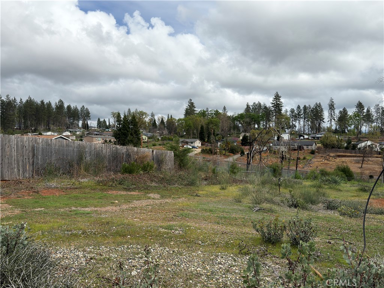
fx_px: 388
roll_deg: +0.2
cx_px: 192
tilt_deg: +0.4
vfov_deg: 40.7
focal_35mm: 35
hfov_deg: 52.6
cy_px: 144
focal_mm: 6.76
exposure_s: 1/5348
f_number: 1.78
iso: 64
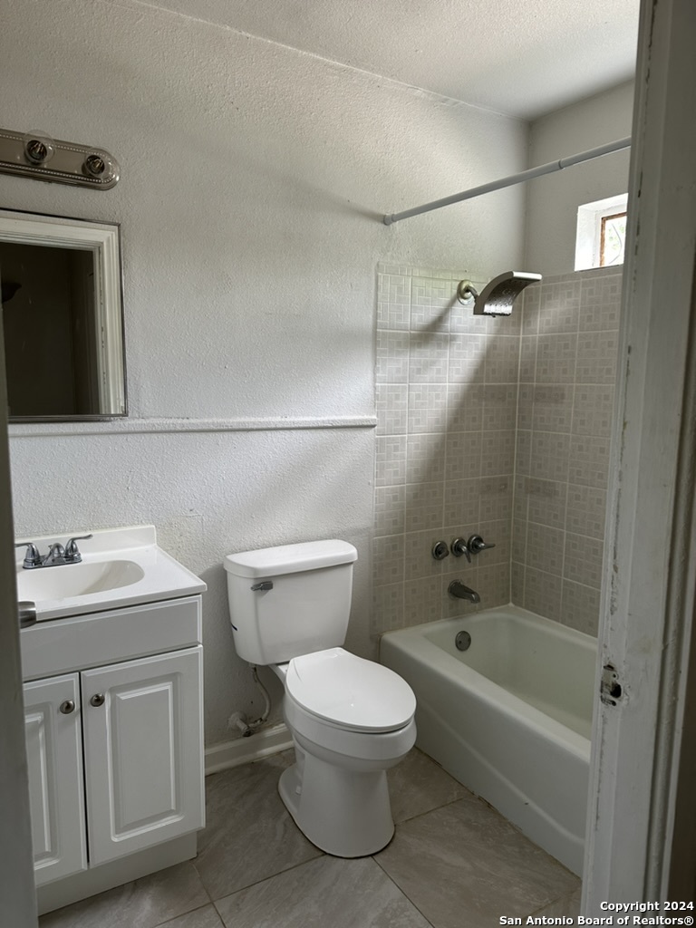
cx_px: 348
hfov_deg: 56.8
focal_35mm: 24
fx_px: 643
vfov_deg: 71.6
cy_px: 464
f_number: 1.78
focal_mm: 6.86
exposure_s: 1/121
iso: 200
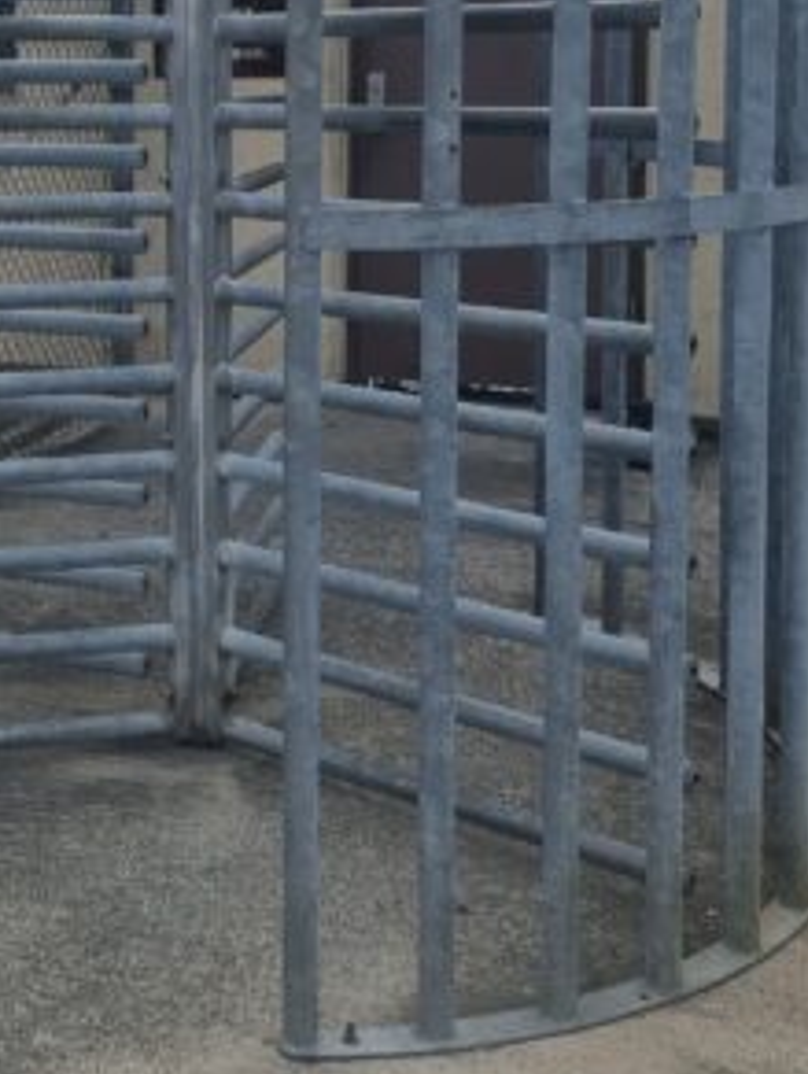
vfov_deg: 32.2
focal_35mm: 57
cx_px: 39
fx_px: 1770
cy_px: 114
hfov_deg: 24.7
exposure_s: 1/1912
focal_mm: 6.7
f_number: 1.8
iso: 50
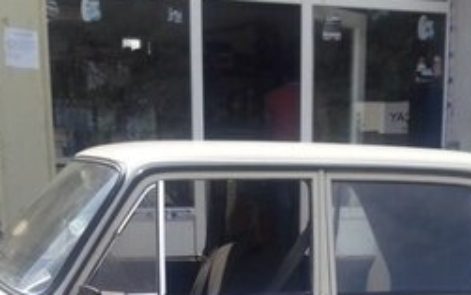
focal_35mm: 78
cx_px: 276
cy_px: 426
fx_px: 1001
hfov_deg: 26.4
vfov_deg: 15.6
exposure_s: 1/855
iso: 40
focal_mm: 3.7
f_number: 1.9
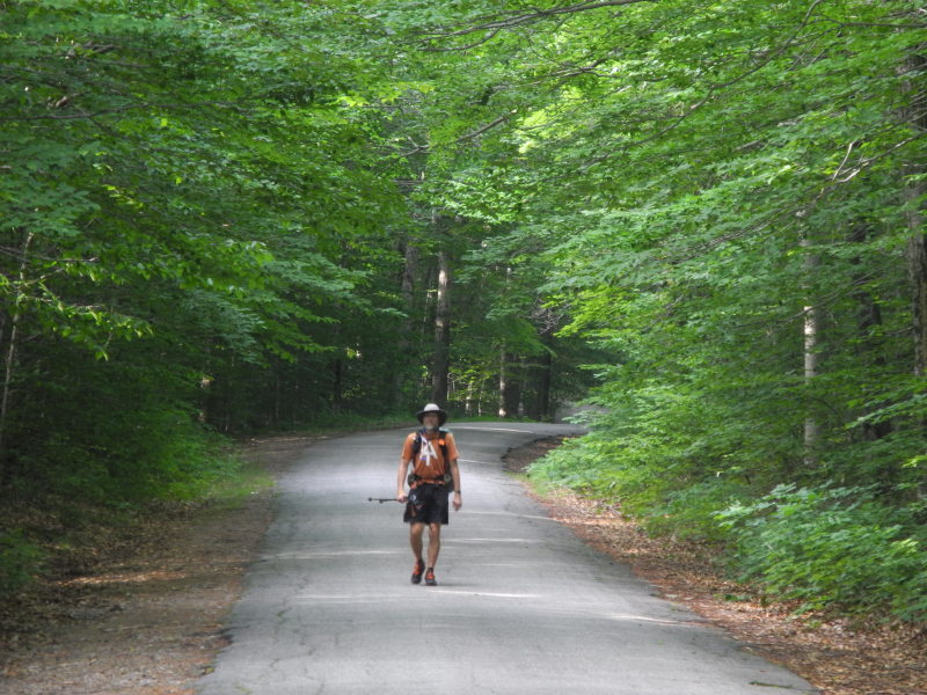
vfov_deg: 7.4
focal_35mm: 200
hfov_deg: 9.9
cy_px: 348
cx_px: 464
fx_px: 5356
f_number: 5.6
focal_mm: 42.6
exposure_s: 1/25
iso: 400
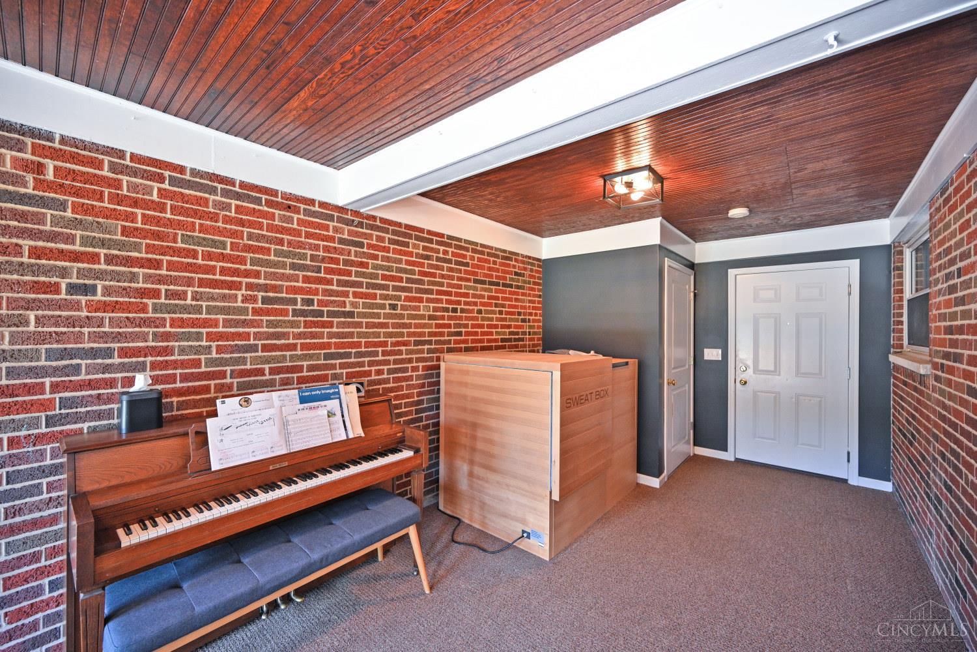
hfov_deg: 104.3
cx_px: 488
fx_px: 380
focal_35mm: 14
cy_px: 326
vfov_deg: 81.2
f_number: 4
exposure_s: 1/60
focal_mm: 14
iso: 800
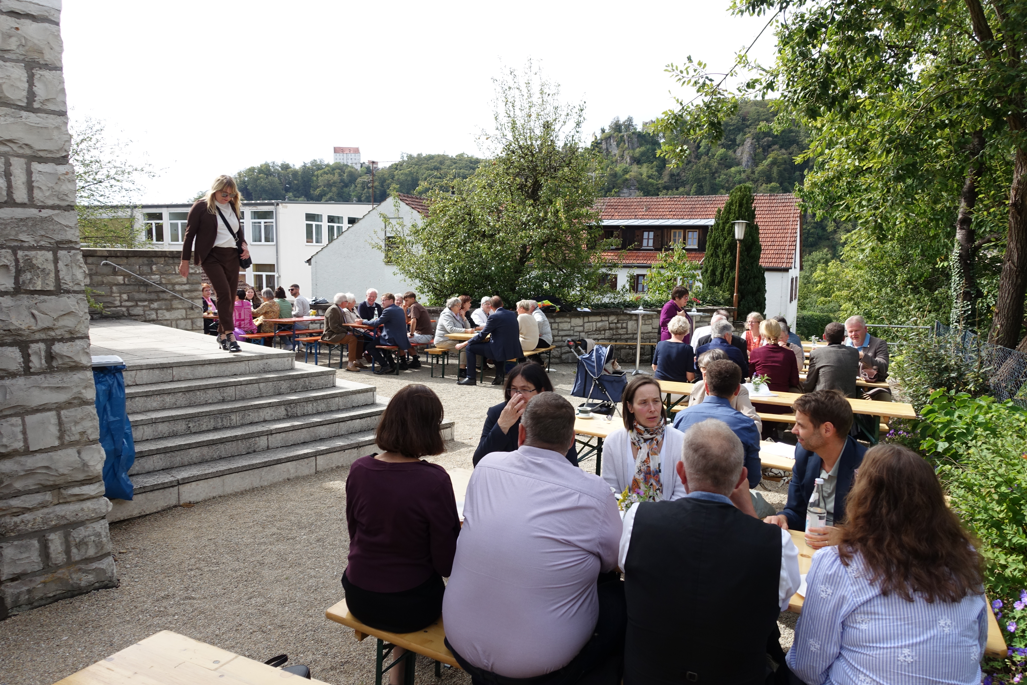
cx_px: 514
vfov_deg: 53.1
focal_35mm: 24
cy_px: 342
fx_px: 685
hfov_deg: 73.7
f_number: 4
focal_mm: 8.8
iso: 125
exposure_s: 1/500
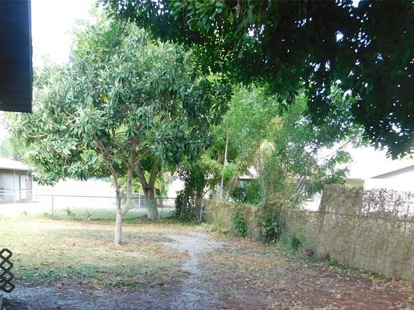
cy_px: 255
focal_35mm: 38
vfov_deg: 36.2
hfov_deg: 48.9
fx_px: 454
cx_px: 192
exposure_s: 1/100
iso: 125
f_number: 3
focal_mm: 4
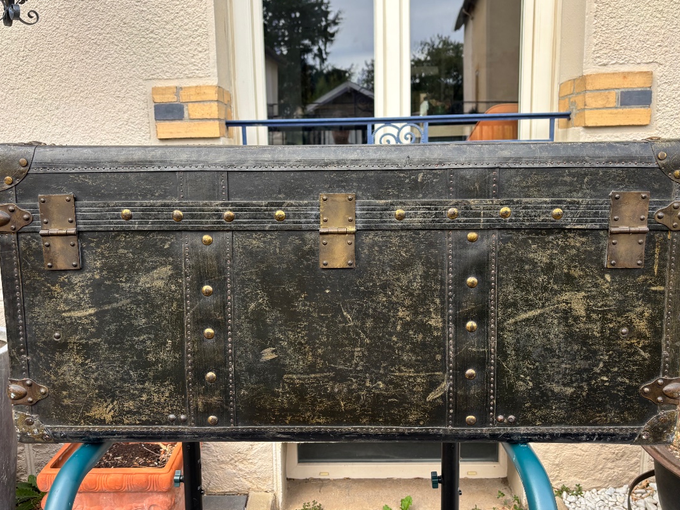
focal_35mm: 29
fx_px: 570
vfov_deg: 48.2
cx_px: 336
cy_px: 236
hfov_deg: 61.7
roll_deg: +1.1
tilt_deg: -7.9
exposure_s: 1/317
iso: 50
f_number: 1.6
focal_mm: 5.96
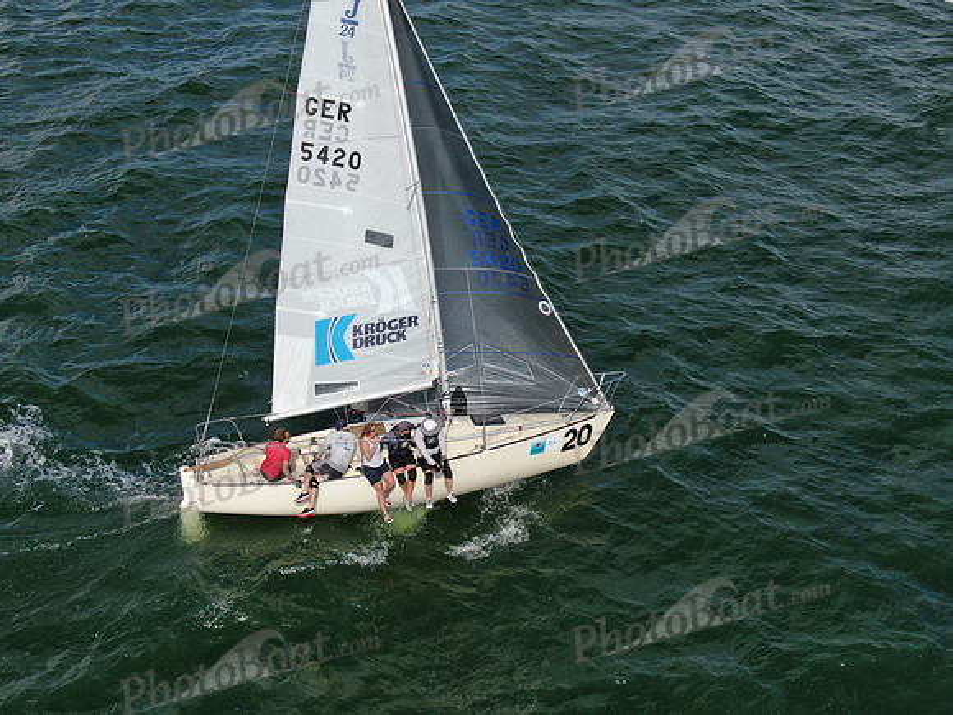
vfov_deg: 30.3
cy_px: 358
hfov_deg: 39.7
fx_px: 1321
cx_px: 476
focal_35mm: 48
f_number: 3.8
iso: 100
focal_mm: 8.6
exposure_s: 1/1000
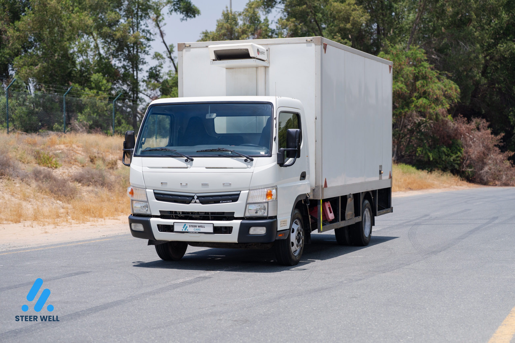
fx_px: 1001
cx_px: 258
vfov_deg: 19.5
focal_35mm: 70
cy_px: 172
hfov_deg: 28.8
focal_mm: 70
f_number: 2.8
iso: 200
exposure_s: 1/160
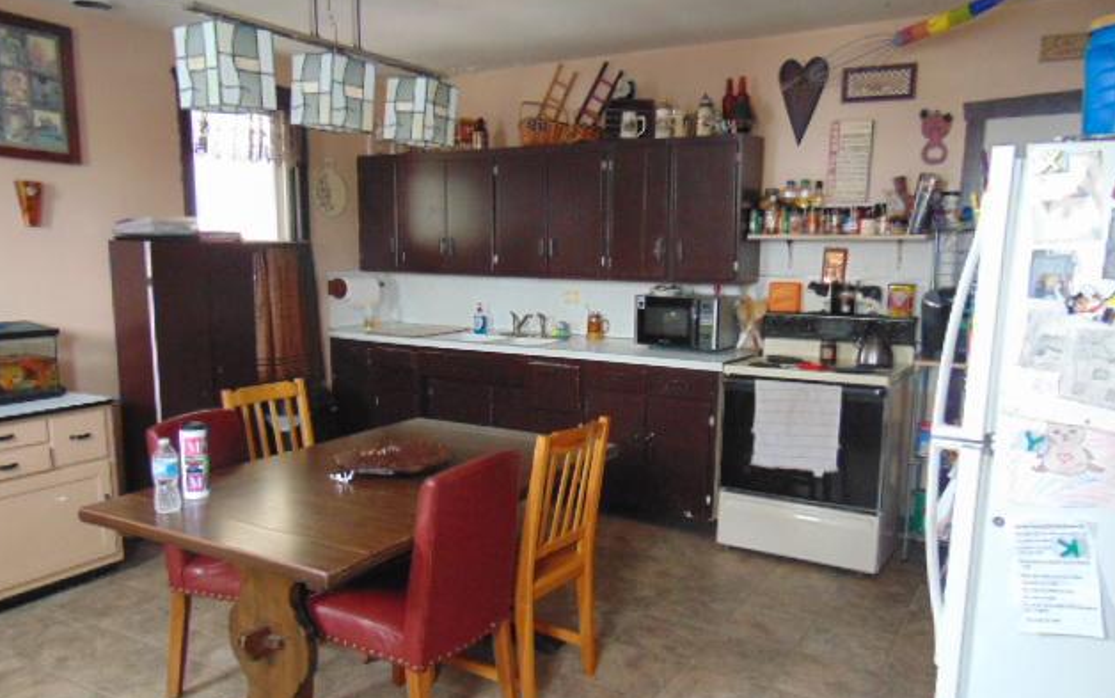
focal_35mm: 27
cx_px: 552
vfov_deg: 46.0
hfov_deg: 68.4
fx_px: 821
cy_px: 380
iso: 400
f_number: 3
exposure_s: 1/30
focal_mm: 4.5
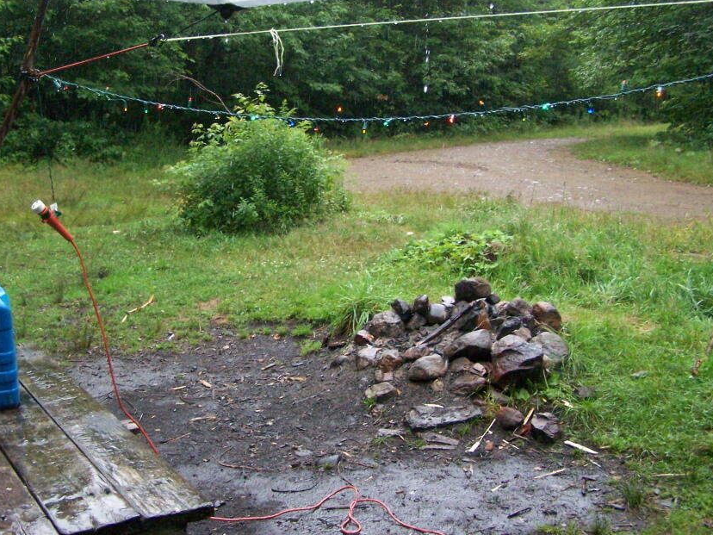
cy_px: 218
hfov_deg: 40.4
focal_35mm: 47
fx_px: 968
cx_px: 313
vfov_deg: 30.8
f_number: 2.8
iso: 400
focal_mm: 6.3
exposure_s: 1/250
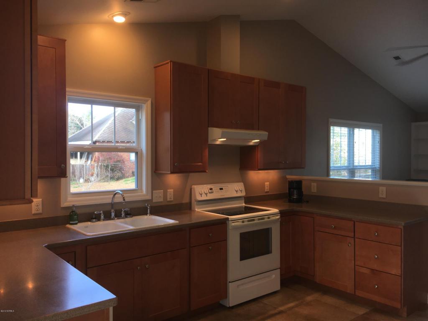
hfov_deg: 61.7
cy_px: 160
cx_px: 214
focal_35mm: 29
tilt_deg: -1.5
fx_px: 359
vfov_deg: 48.2
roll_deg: -0.1
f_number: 2.2
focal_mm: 4.15
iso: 25
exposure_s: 1/56
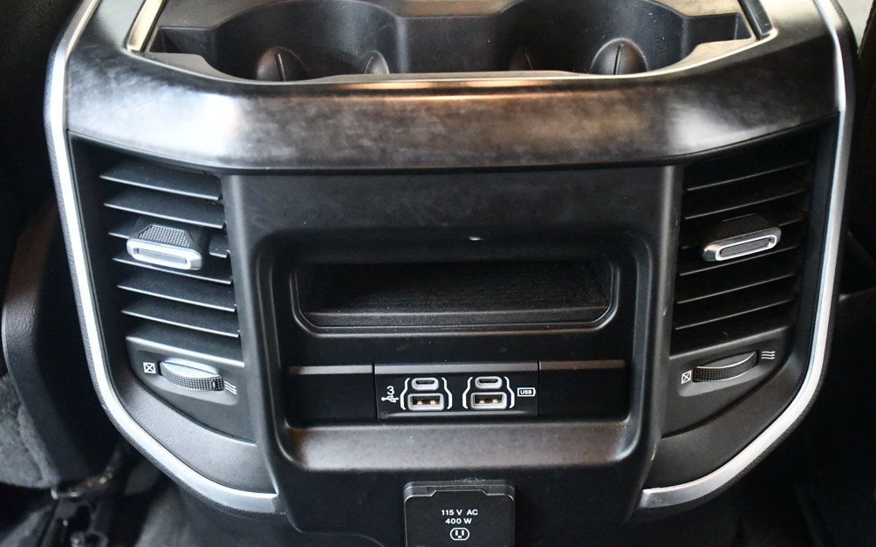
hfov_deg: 38.2
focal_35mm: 53
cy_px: 268
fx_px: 1265
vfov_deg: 24.4
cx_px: 435
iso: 12800
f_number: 4.2
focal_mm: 34
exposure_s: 1/25
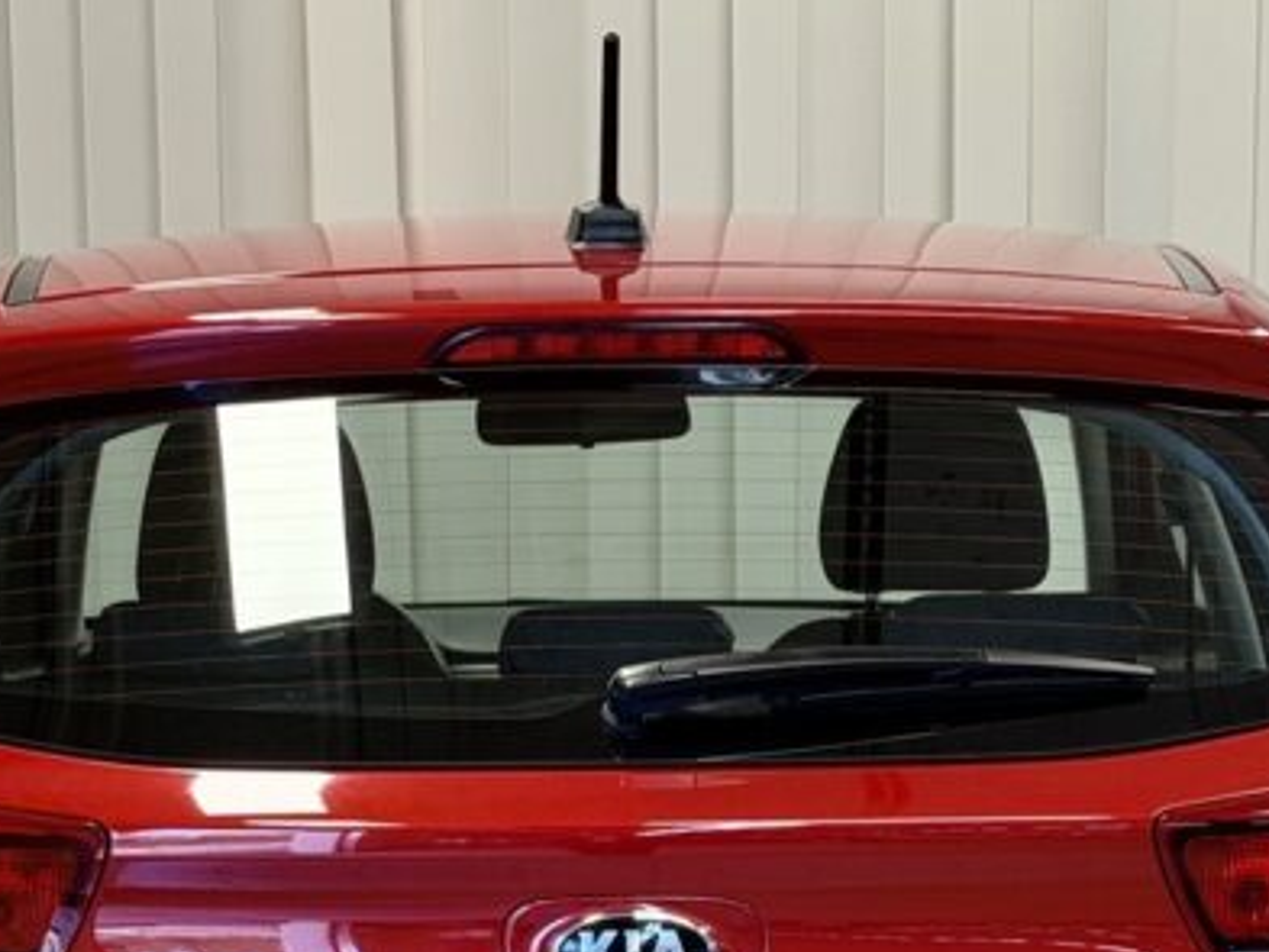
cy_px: 1100
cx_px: 620
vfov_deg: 11.7
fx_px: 4584
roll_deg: +0.6
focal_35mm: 125
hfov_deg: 15.8
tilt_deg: -10.1
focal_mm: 6.76
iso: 125
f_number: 1.78
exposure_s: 1/100
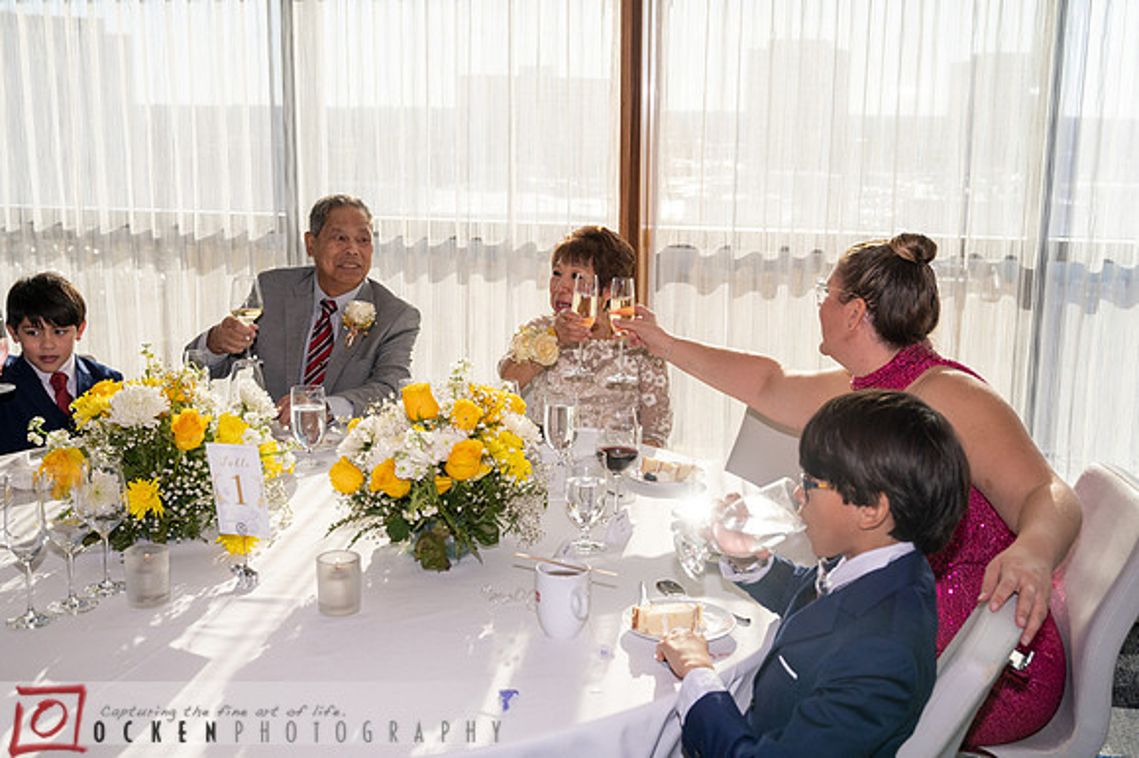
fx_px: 1265
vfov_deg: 33.4
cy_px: 379
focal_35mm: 40
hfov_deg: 48.5
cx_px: 570
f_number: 5.6
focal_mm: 40
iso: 1000
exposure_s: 1/1600
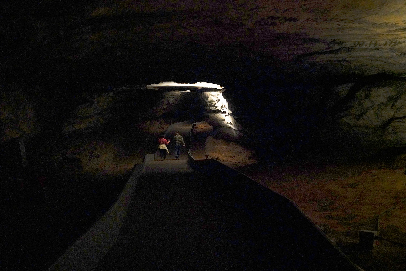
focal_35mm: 44
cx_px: 203
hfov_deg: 44.5
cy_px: 136
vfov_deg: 30.5
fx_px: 496
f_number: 5.6
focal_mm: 44
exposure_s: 1/80
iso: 12800
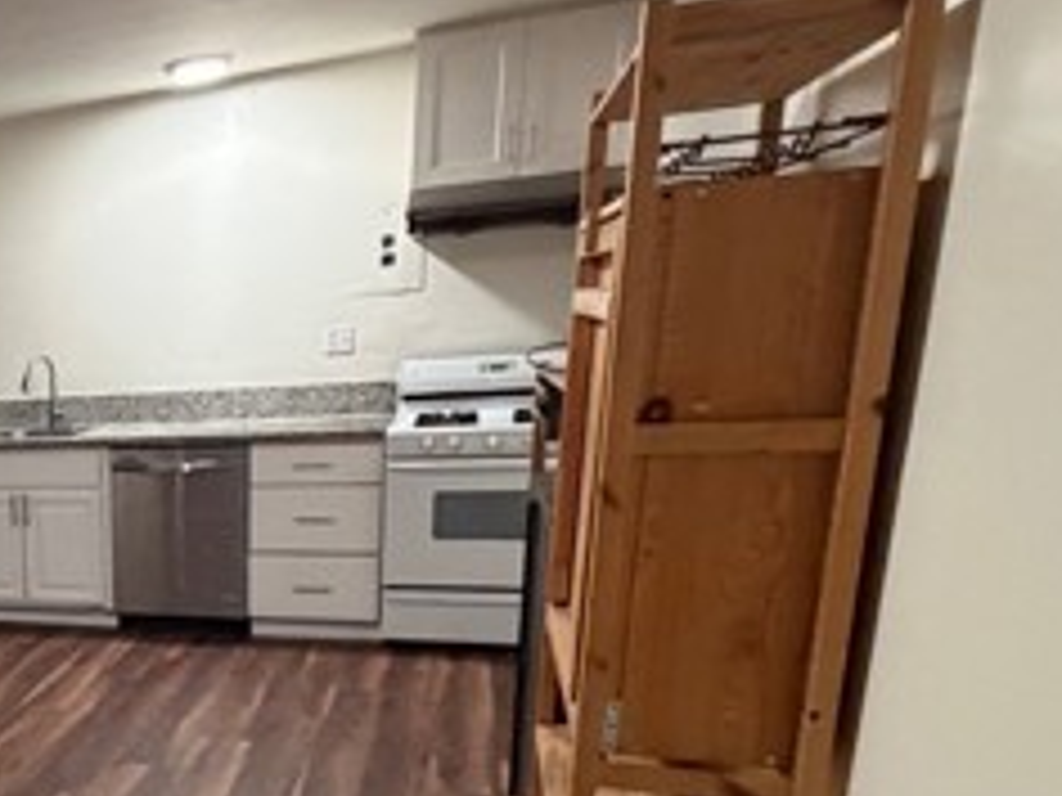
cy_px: 634
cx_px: -176
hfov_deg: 38.1
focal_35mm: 38
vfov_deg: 36.5
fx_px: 1166
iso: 640
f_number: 2.2
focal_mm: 2.22
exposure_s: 1/60
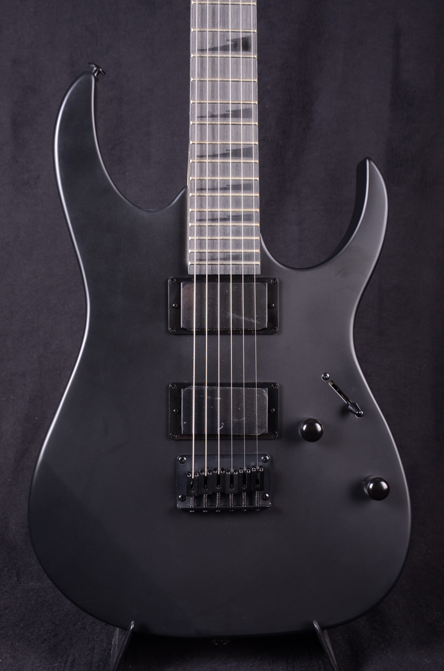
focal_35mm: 68
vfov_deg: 29.9
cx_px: 222
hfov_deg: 20.1
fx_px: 1254
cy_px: 336
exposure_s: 1/200
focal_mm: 45
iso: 200
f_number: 9
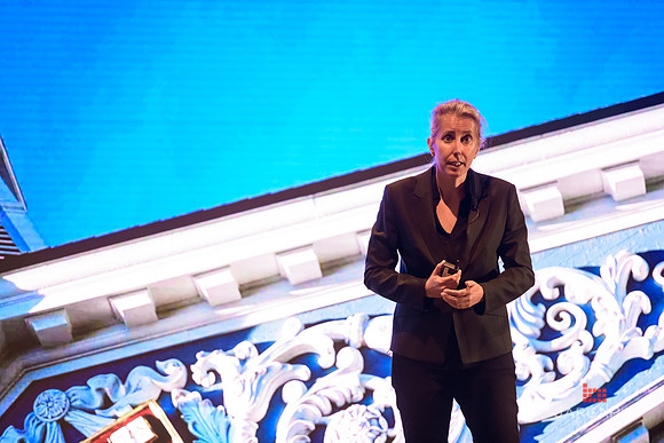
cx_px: 332
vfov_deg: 6.9
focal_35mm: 200
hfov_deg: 10.3
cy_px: 222
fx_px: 3690
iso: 1600
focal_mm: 200
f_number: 3.2
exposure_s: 1/200
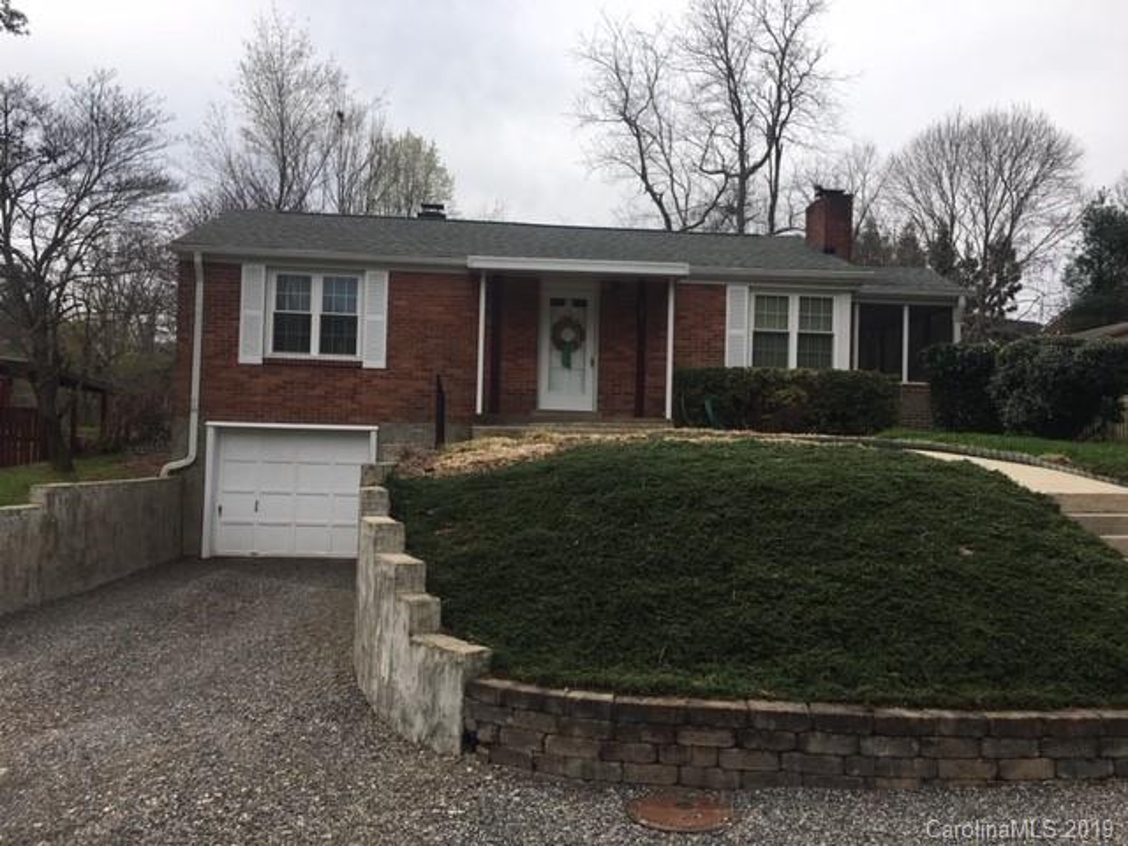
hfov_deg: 61.7
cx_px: 564
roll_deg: -0.7
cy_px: 423
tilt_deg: +3.9
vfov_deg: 48.2
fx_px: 945
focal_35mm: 29
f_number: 2.2
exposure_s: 1/1508
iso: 25
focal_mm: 4.15
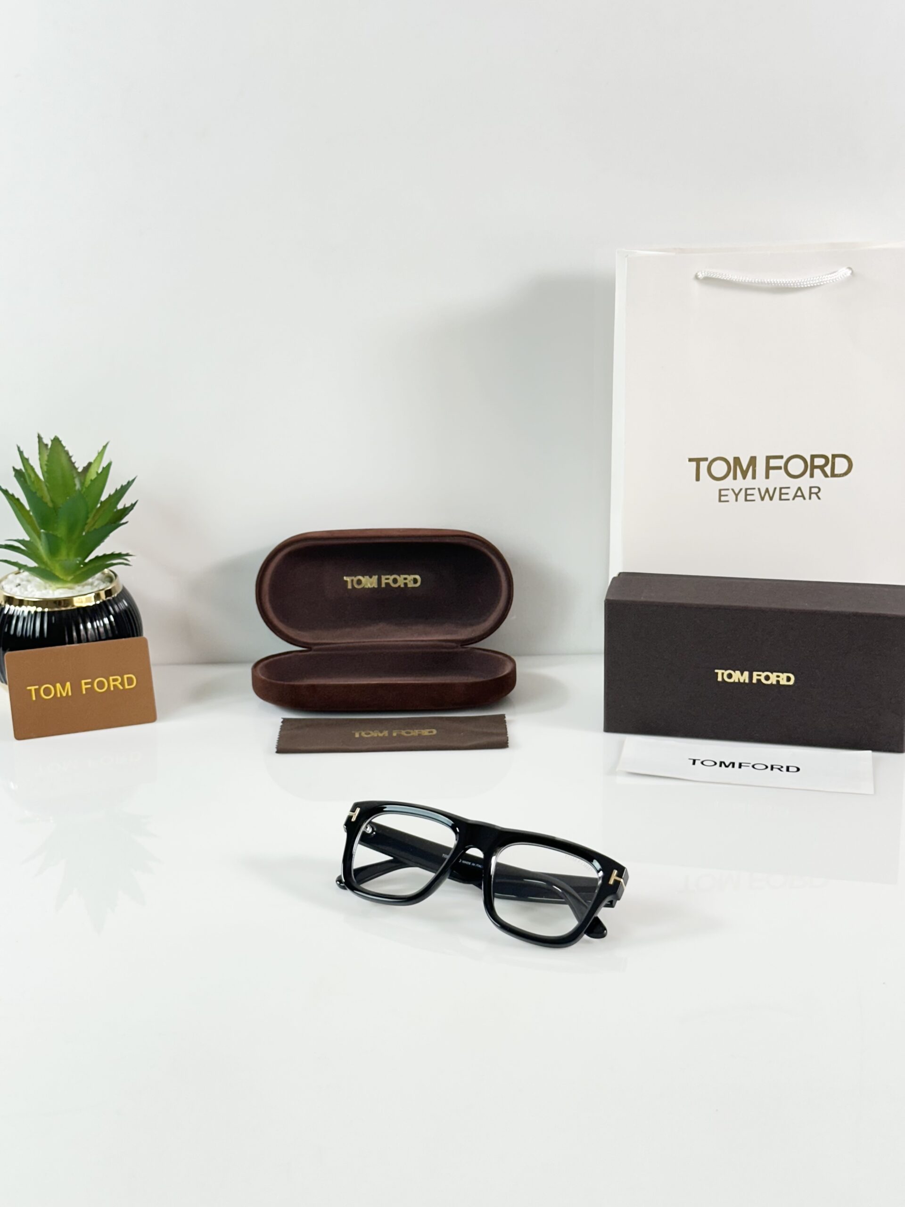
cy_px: 604
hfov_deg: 30.3
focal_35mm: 48
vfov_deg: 39.7
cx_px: 452
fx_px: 1673
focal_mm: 6.86
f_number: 1.78
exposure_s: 1/100
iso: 64
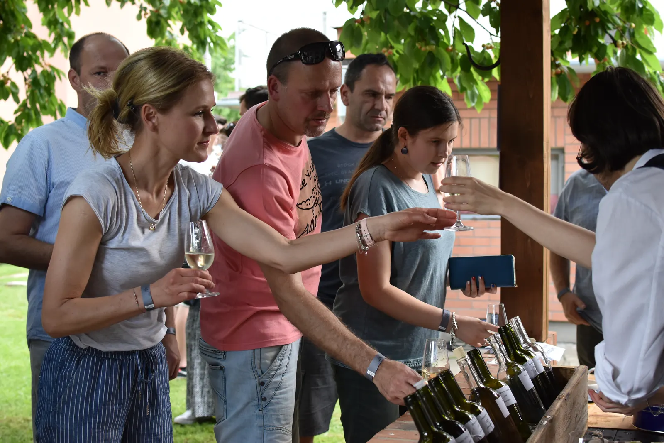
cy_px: 222
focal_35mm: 52
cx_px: 332
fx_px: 968
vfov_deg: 25.8
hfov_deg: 37.8
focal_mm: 35
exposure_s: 1/200
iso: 640
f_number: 3.2
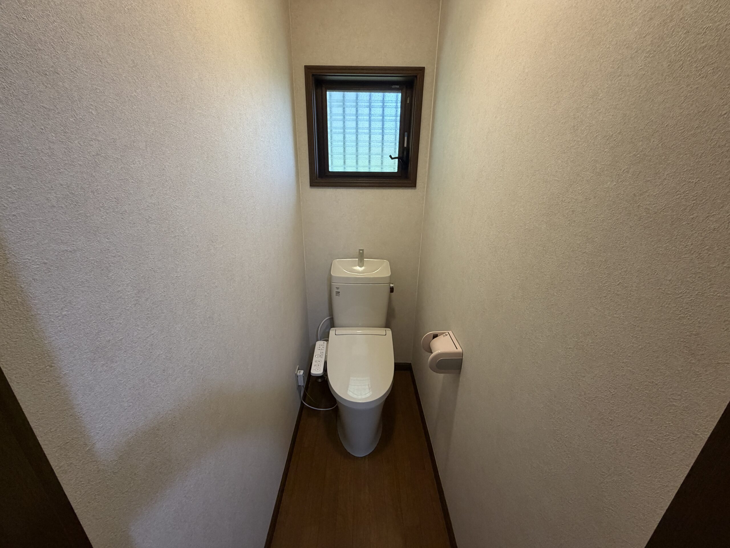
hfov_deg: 102.1
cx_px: 365
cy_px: 274
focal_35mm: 14
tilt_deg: -20.8
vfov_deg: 85.7
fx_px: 295
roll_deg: -0.5
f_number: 2.2
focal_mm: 2.22
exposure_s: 1/50
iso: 250
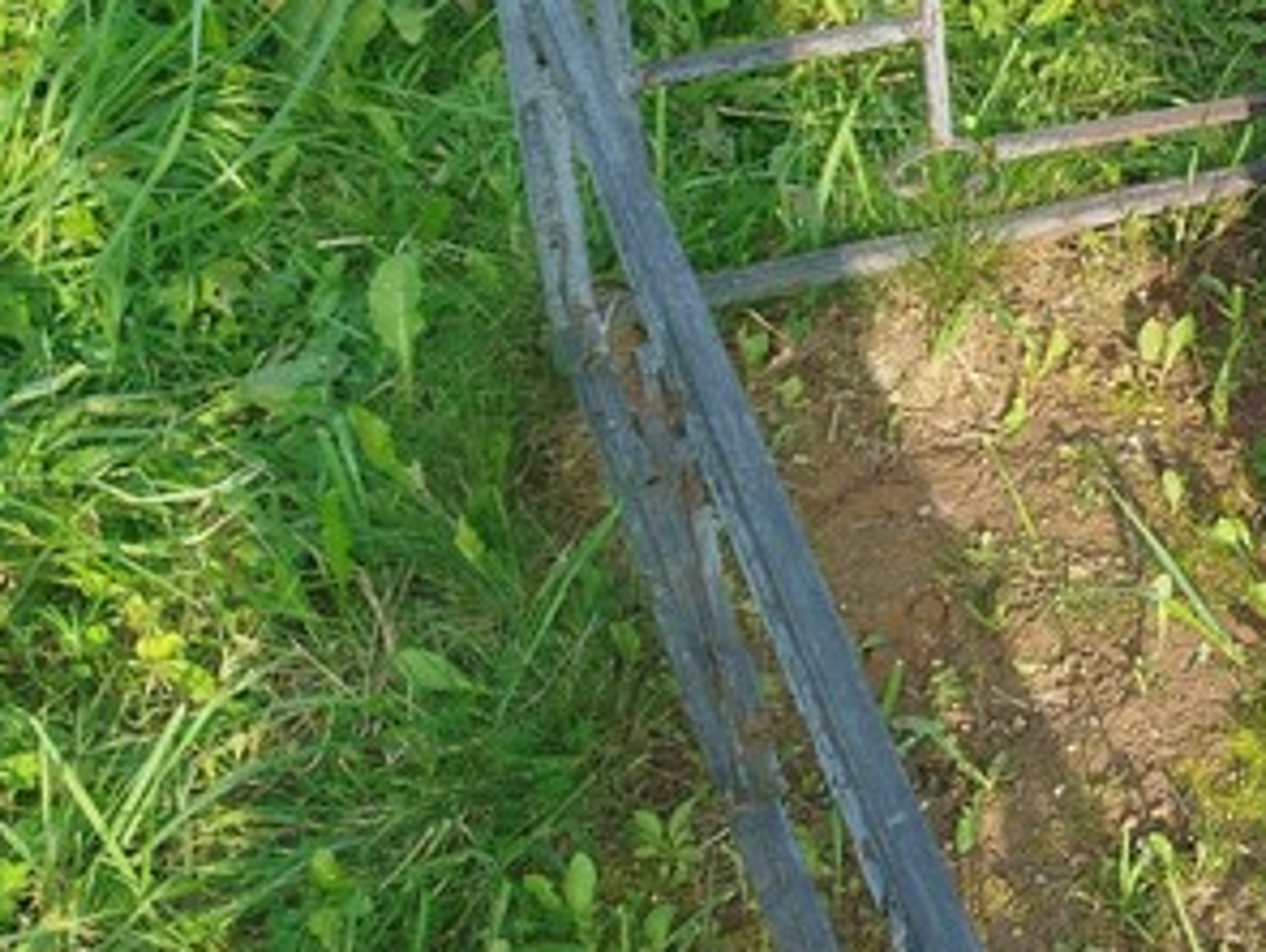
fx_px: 2380
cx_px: 1601
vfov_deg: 22.0
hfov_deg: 25.9
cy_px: 51
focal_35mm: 65
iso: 50
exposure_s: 1/351
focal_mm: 5.31
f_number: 1.7
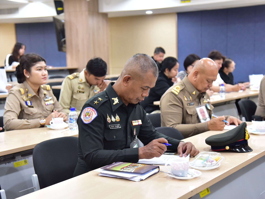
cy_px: 99
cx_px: 146
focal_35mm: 60
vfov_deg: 24.4
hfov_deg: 32.2
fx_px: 459
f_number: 4.5
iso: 2500
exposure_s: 1/80
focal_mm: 55
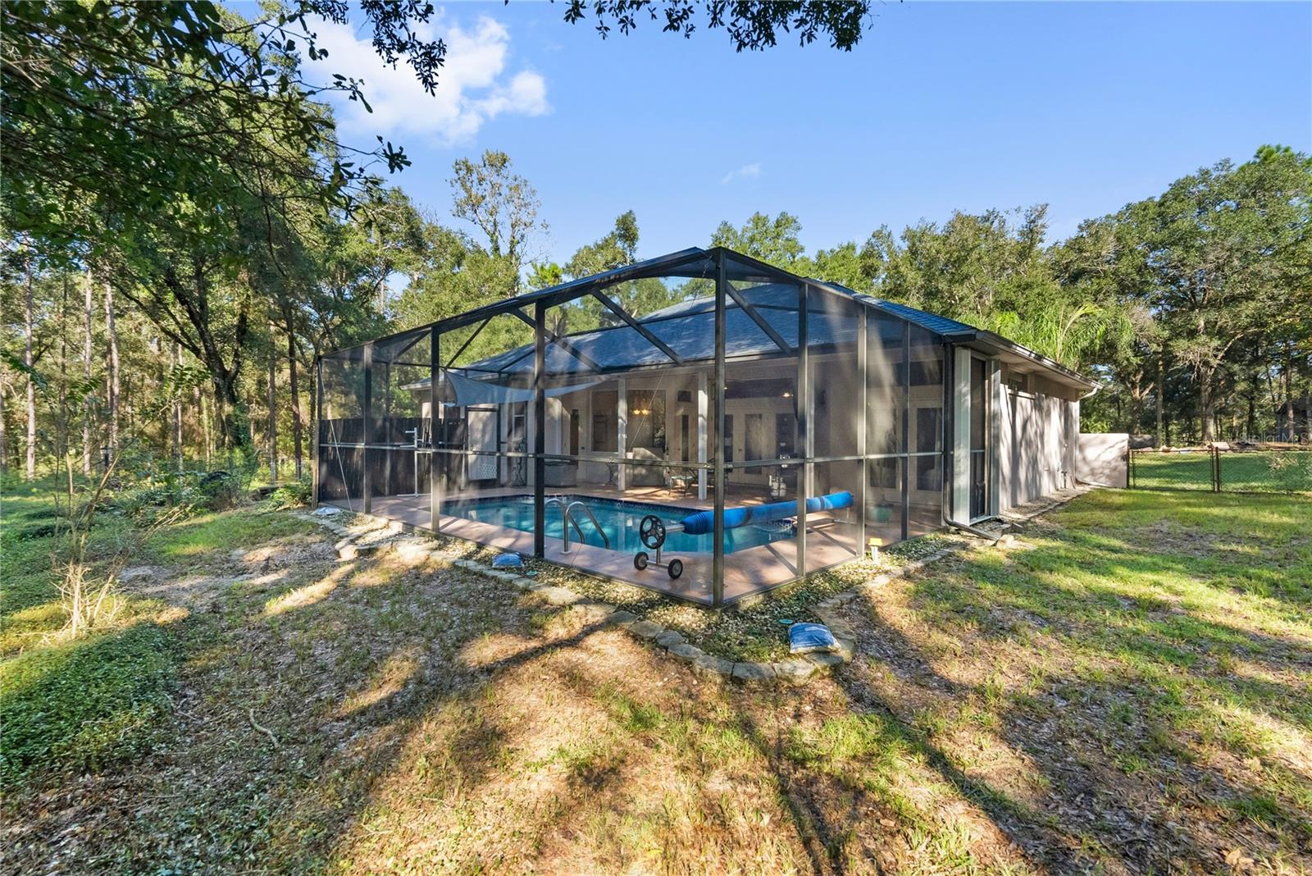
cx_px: 656
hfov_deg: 95.0
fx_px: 602
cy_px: 438
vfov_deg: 72.1
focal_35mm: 16
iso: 2000
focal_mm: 16.5
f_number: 9
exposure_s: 1/160
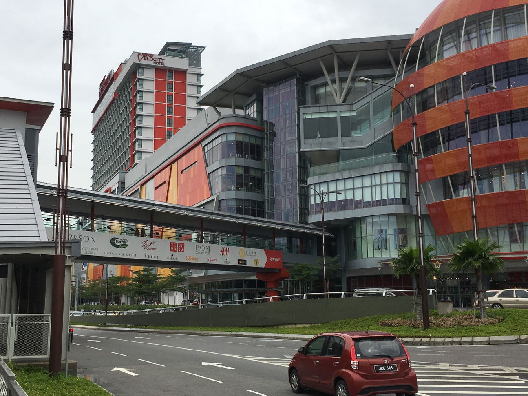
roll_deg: +0.4
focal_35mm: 43
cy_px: 187
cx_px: 225
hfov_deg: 43.7
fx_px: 656
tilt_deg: +11.3
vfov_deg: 33.6
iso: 25
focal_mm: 4.15
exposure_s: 1/1451
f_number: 2.2
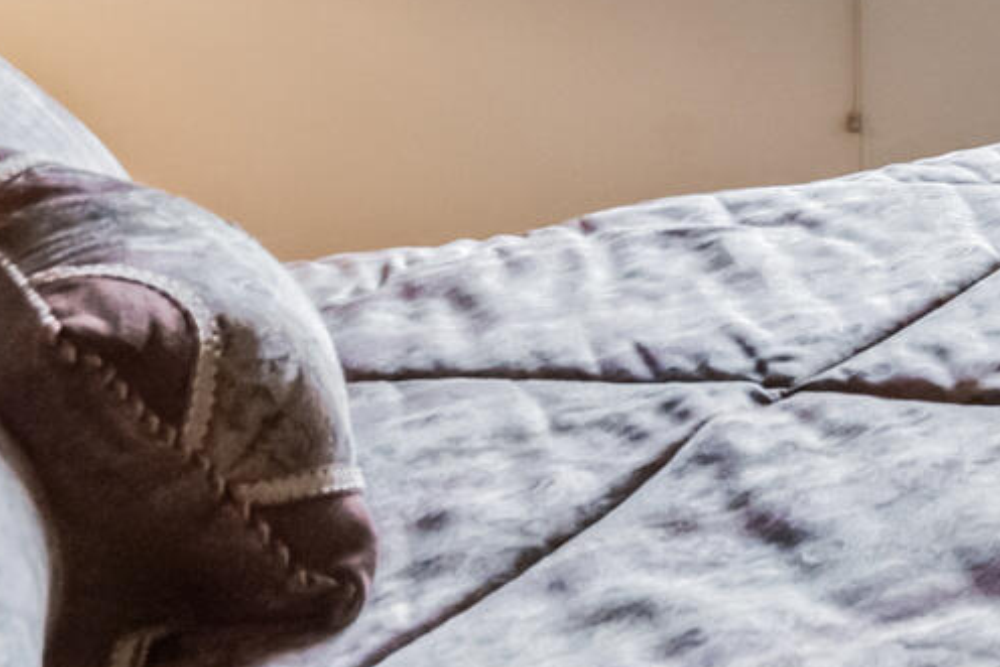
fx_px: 1834
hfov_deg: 19.2
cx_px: 1972
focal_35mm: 66
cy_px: -410
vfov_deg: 17.8
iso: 320
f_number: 8
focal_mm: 16
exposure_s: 1/60
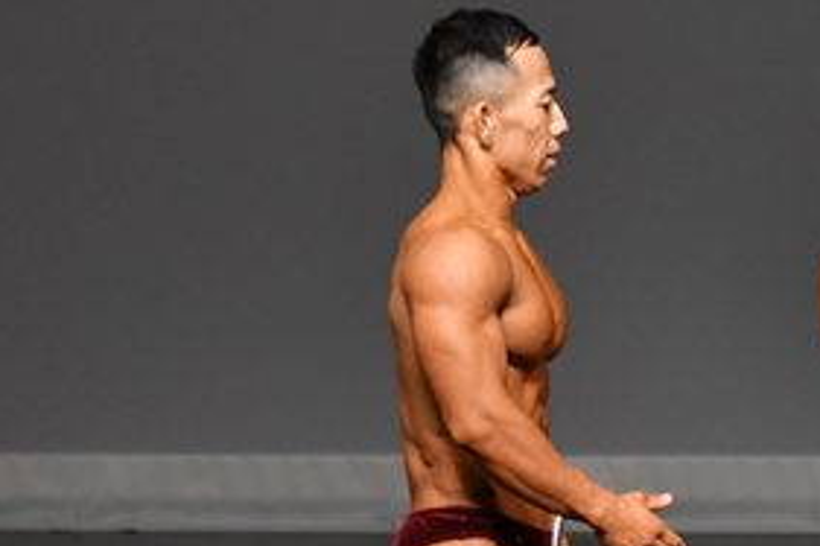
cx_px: 1029
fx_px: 17892
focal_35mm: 786
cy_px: 587
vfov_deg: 1.7
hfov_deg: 2.6
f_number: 5.6
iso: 2500
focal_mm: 190
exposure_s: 1/400
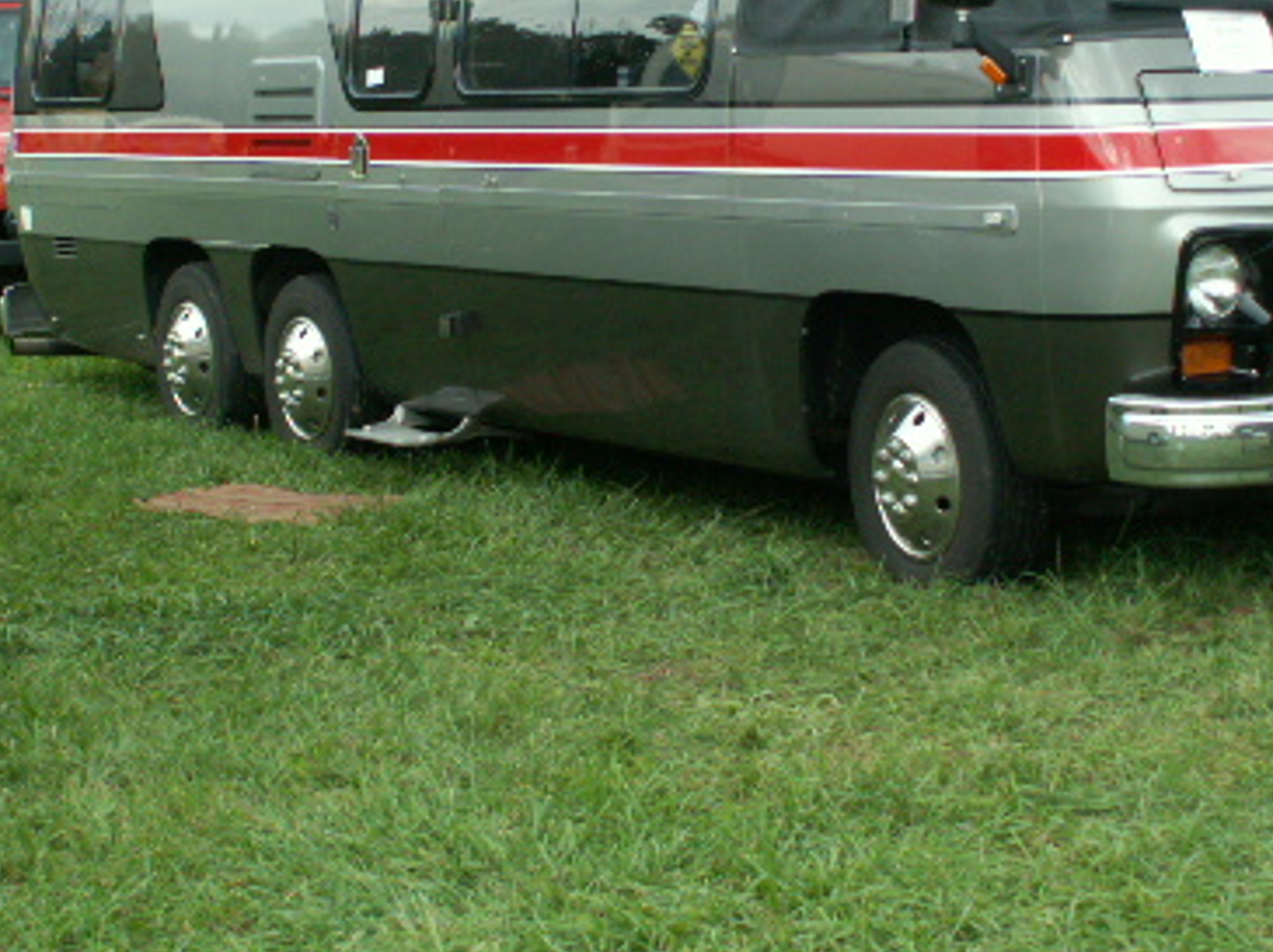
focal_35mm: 86
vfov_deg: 17.0
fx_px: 3160
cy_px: 213
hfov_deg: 22.6
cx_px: 907
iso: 50
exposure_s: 1/100
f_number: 4.5
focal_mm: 8.11
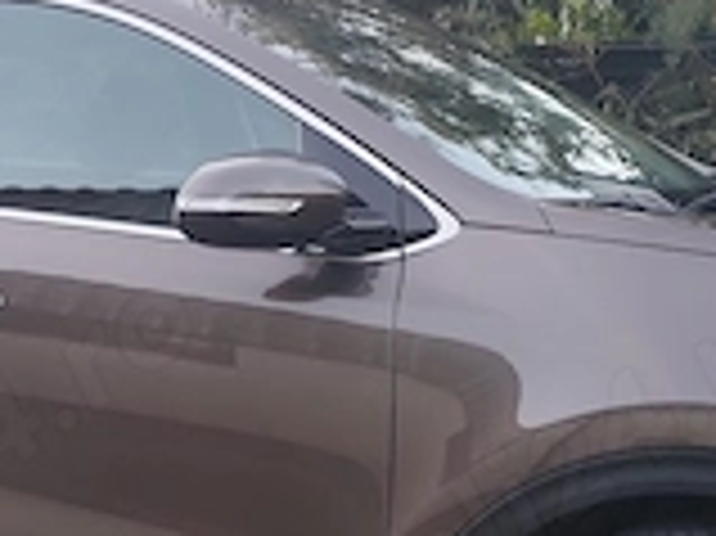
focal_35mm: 87
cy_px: 550
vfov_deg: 16.6
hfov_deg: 22.4
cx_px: 216
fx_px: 1798
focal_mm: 6.19
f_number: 1.65
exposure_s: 1/50
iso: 160
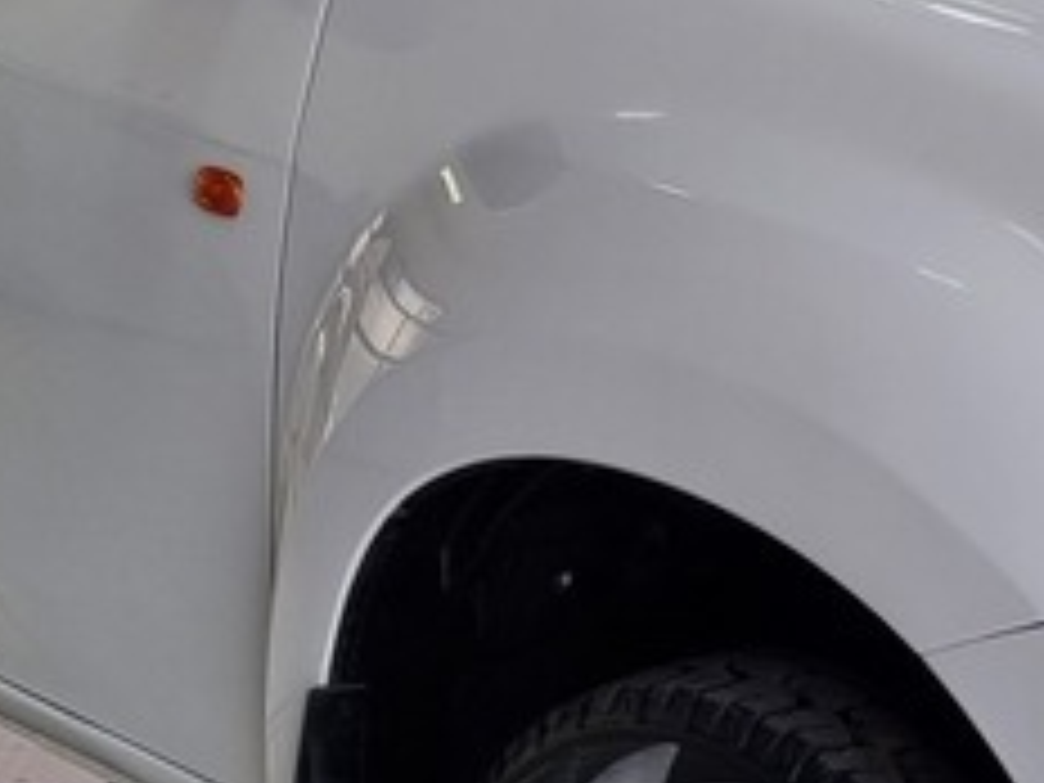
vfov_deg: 12.9
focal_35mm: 115
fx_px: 3468
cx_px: 904
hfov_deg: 16.9
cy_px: 423
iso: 50
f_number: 1.8
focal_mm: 5.4
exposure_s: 1/138
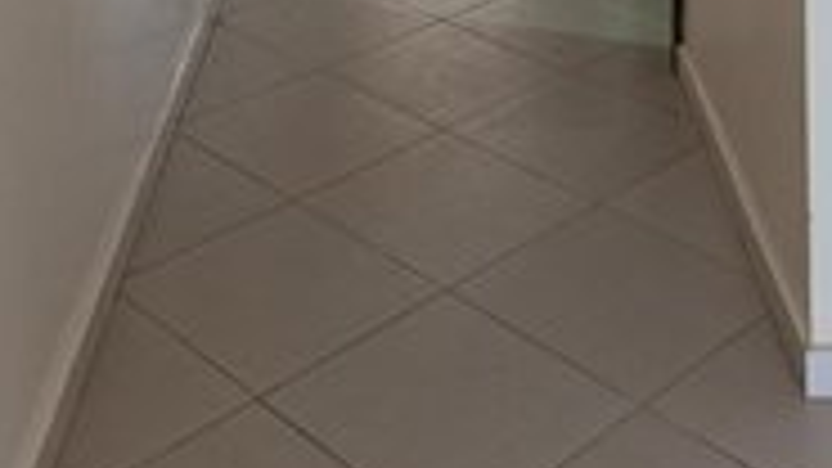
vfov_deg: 14.4
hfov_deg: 32.3
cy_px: -549
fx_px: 1434
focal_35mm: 65
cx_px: 367
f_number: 1.6
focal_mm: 6.14
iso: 1250
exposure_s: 1/33.3
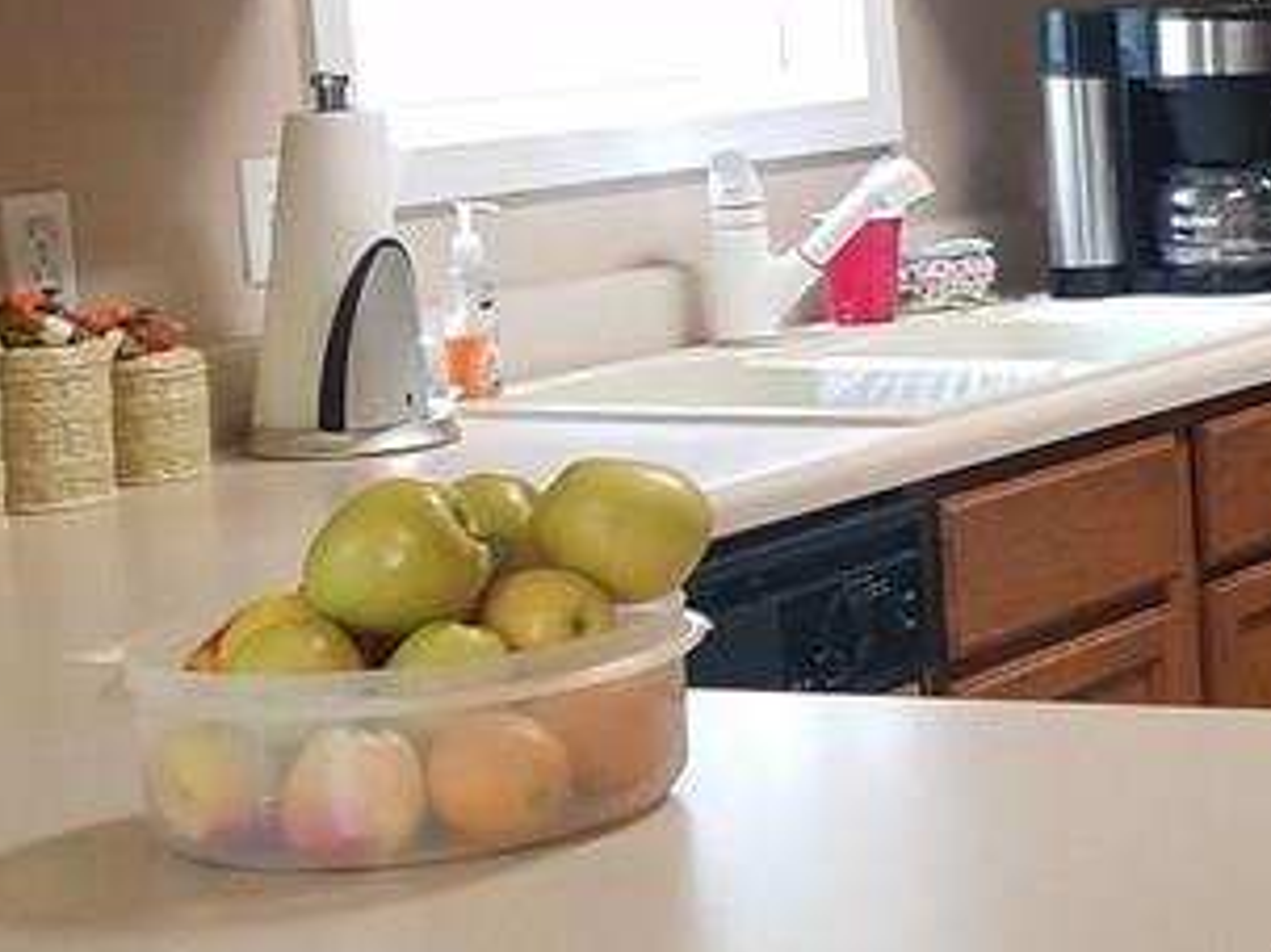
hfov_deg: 18.7
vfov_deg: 16.7
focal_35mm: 88
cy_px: 294
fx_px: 3230
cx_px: 2076
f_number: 1.7
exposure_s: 1/60
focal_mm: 4.2
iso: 160
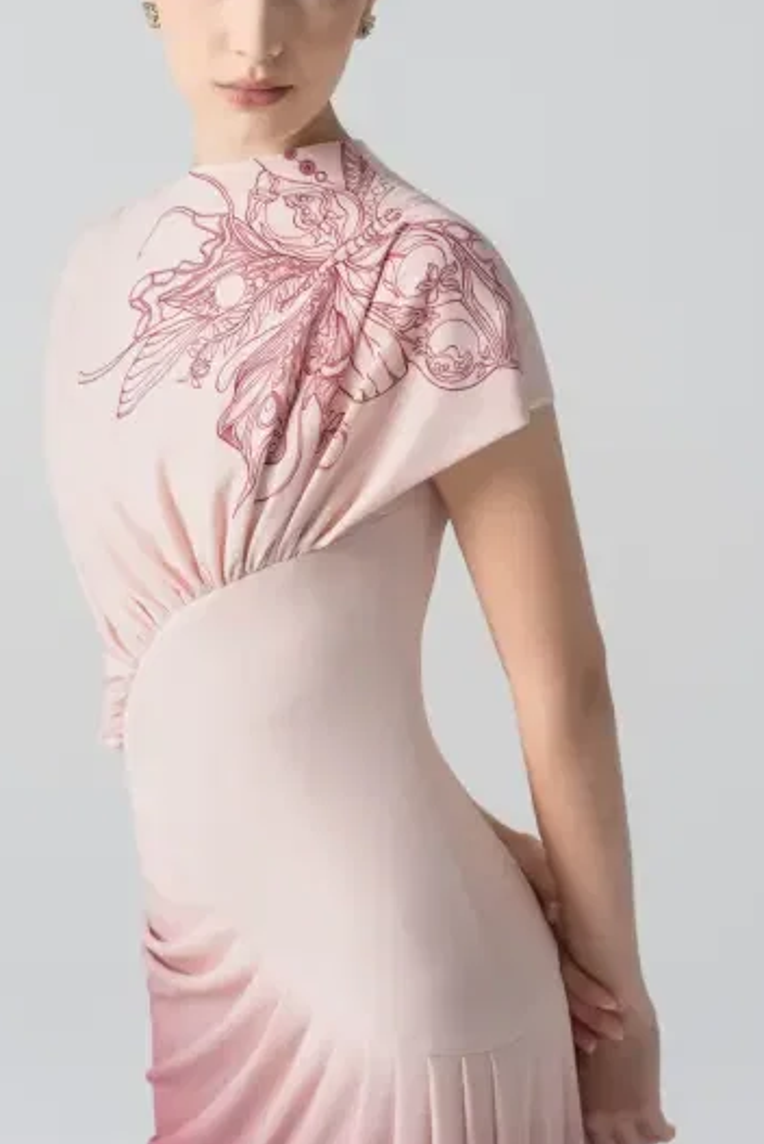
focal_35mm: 73
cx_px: 357
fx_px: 2321
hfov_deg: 18.7
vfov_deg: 27.6
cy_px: 471
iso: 160
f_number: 7.1
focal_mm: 55
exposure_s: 1/160
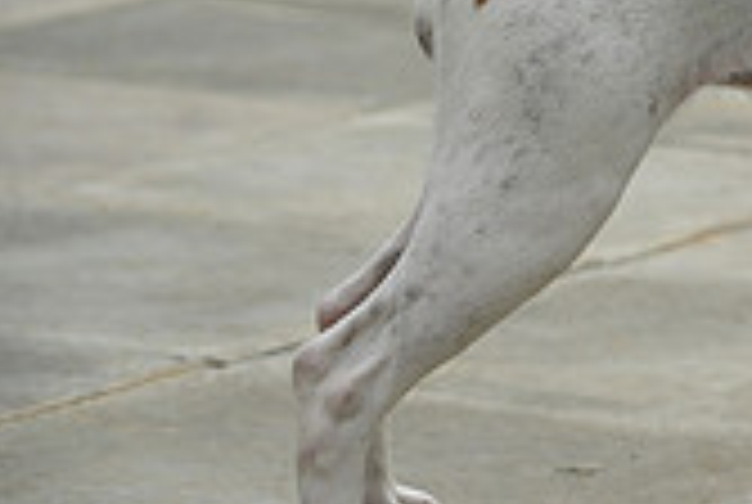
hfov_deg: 6.5
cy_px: 7
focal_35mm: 312
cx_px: 1234
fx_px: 6529
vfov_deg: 4.4
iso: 140
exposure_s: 1/1000
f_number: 4.5
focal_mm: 90
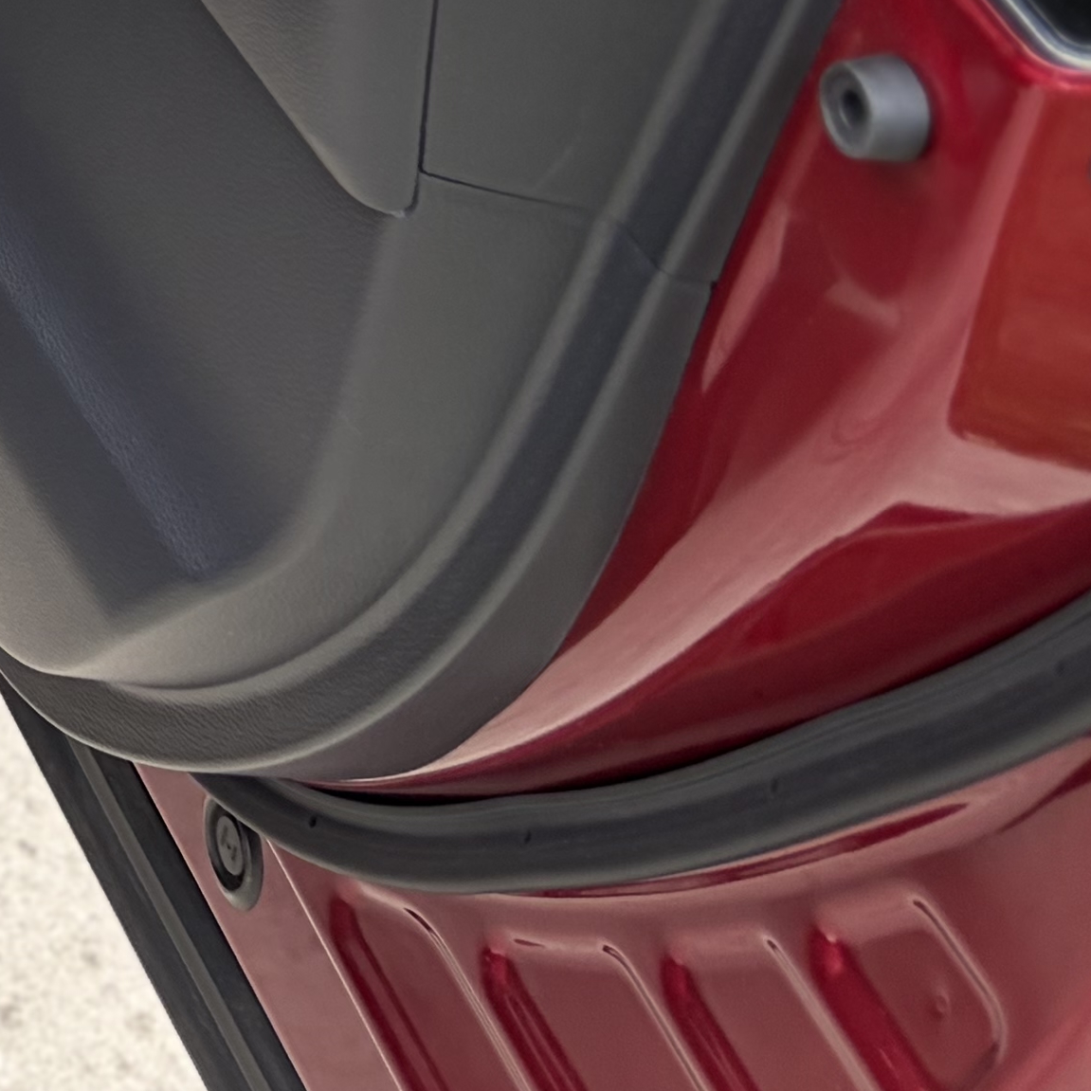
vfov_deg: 13.6
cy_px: -918
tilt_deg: -21.8
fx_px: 4065
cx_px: -1383
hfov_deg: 12.5
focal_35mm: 114
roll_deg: -2.4
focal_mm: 5.96
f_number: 1.6
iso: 50
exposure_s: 1/295
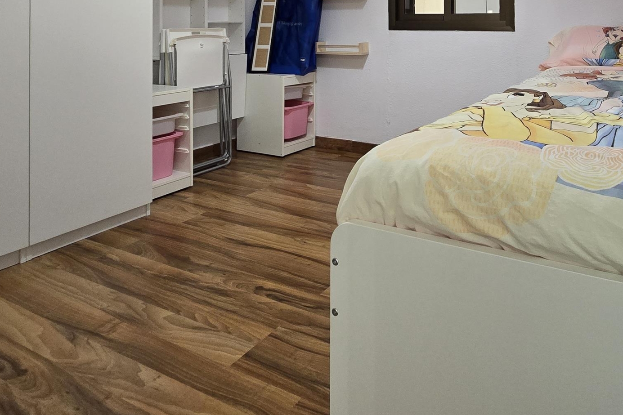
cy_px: 21
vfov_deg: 45.1
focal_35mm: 25
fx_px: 433
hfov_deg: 68.5
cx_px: 439
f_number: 2.2
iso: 500
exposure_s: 1/60
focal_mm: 2.2
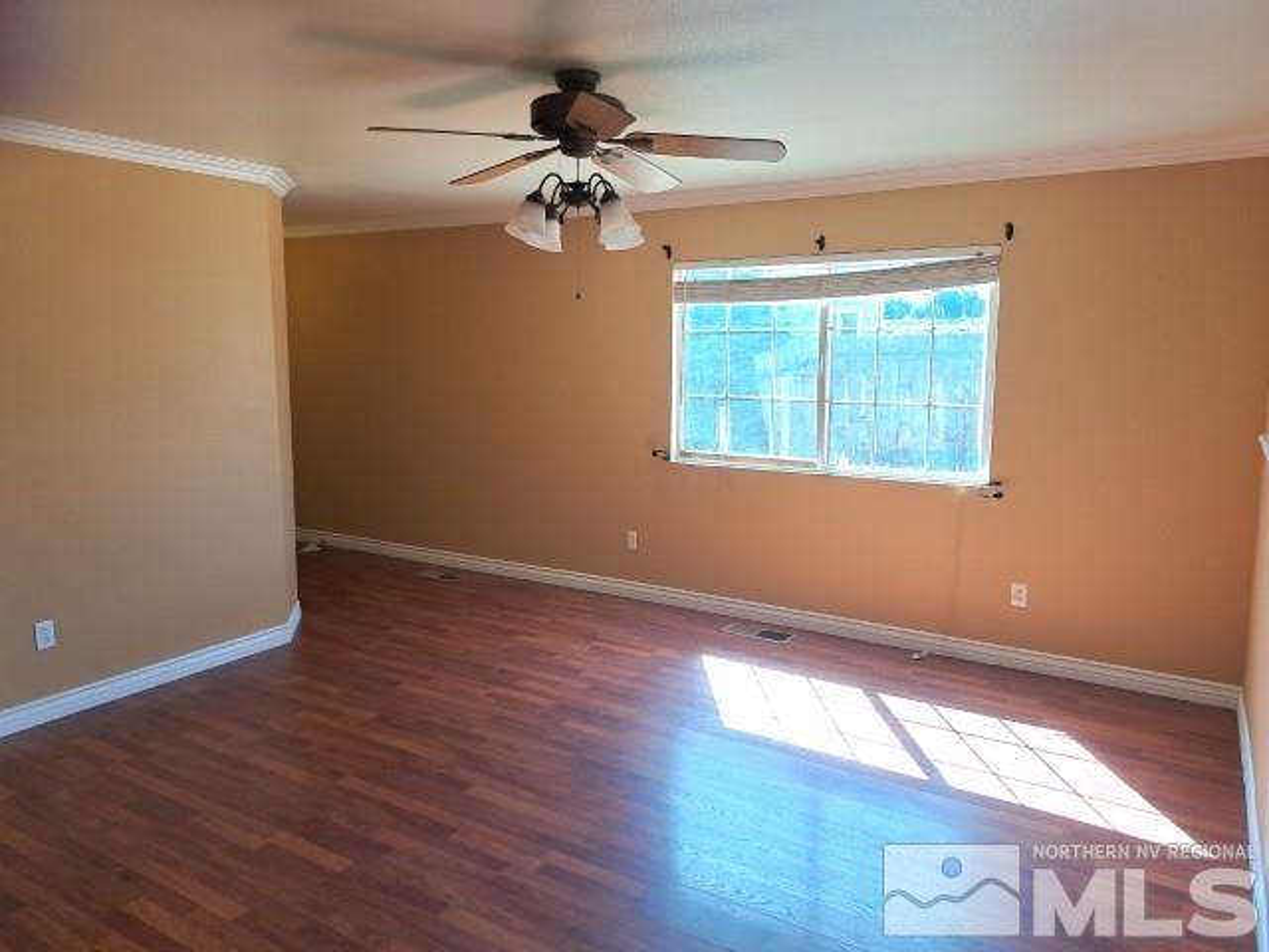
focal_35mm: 24
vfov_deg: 56.8
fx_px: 880
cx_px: 634
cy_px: 476
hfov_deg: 71.6
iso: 50
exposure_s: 1/120
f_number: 1.8
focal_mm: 5.23
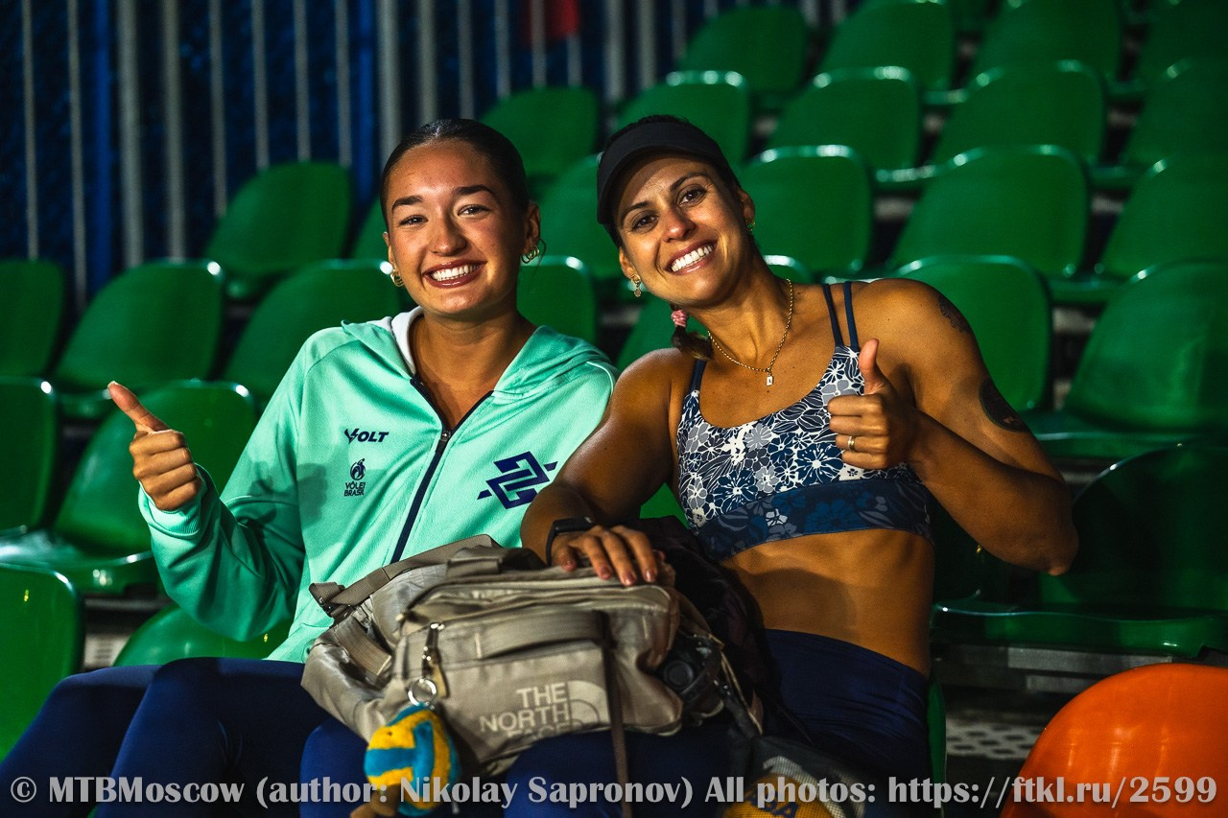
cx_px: 614
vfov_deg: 13.0
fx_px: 3581
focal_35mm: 105
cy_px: 409
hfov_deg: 19.5
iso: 2000
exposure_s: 1/800
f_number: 3.5
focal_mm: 105
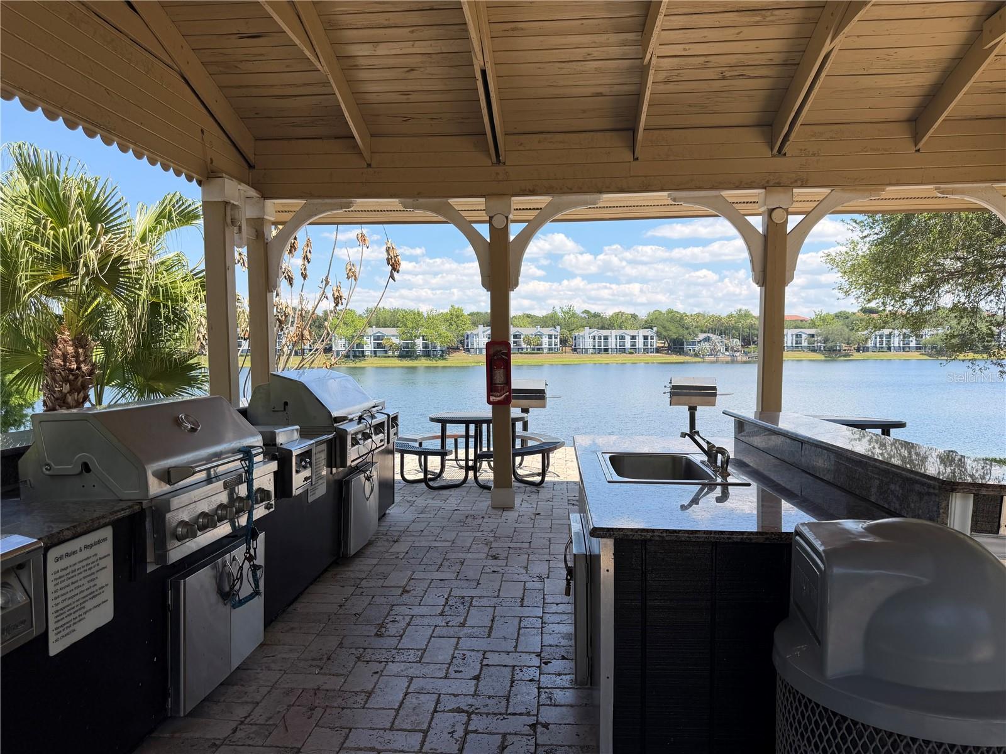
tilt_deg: -1.6
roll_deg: +0.3
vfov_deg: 56.8
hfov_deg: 71.6
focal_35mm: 24
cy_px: 377
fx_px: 697
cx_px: 503
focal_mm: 6.76
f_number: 1.78
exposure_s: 1/2169
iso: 80
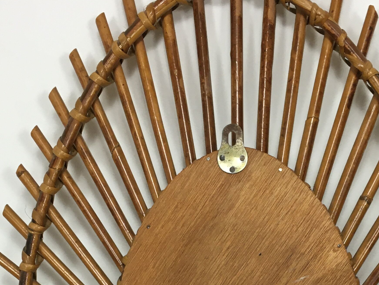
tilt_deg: -6.9
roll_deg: +1.4
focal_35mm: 67
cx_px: 245
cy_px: 336
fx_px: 734
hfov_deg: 28.8
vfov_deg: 20.6
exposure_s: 1/33
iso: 40
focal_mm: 4.15
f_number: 2.2
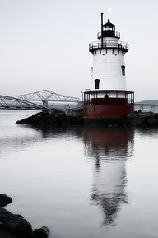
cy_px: 142
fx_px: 370
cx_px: 104
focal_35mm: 56
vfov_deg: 35.6
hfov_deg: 24.0
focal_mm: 24
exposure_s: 1/2.5
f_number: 18
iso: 200
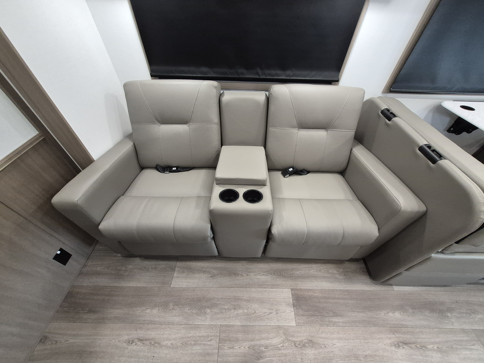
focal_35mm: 13
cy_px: 182
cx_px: 242
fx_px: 182
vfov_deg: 89.9
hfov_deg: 106.2
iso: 500
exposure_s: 1/60
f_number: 2.2
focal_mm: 1.74
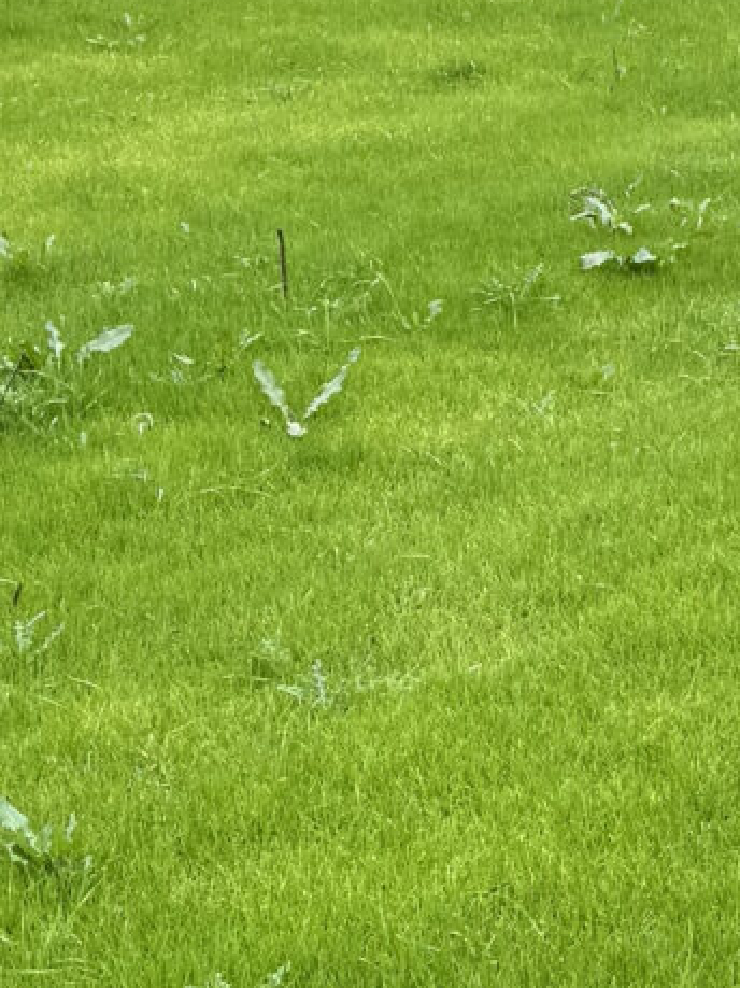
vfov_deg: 14.6
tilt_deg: -15.9
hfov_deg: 10.6
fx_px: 3821
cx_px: 1187
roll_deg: +1.2
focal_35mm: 134
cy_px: 779
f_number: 1.78
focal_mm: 6.76
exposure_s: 1/658
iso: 80
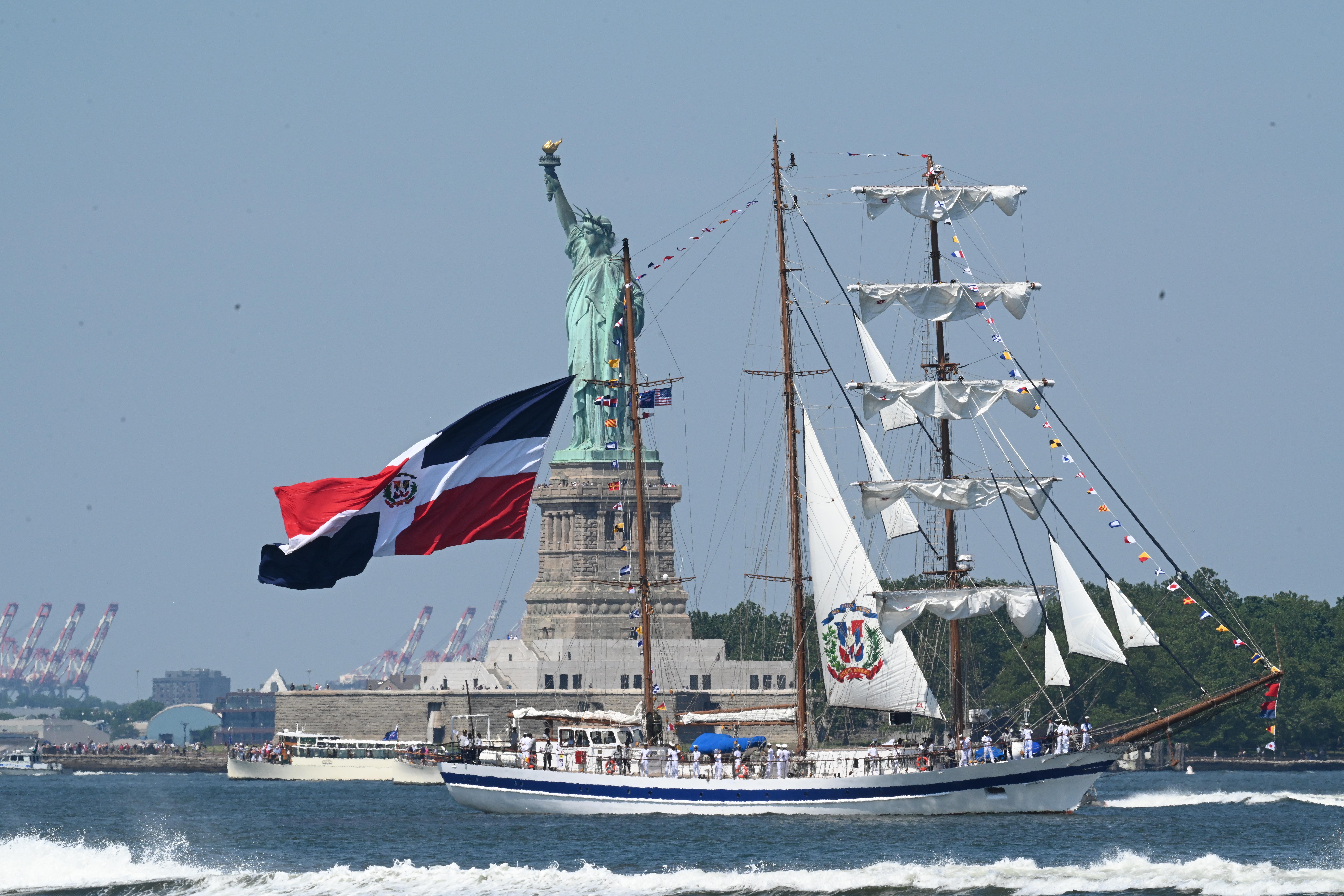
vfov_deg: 3.7
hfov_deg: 5.6
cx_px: 672
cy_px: 448
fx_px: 13812
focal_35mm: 370
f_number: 20
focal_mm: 370
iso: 1250
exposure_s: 1/1000
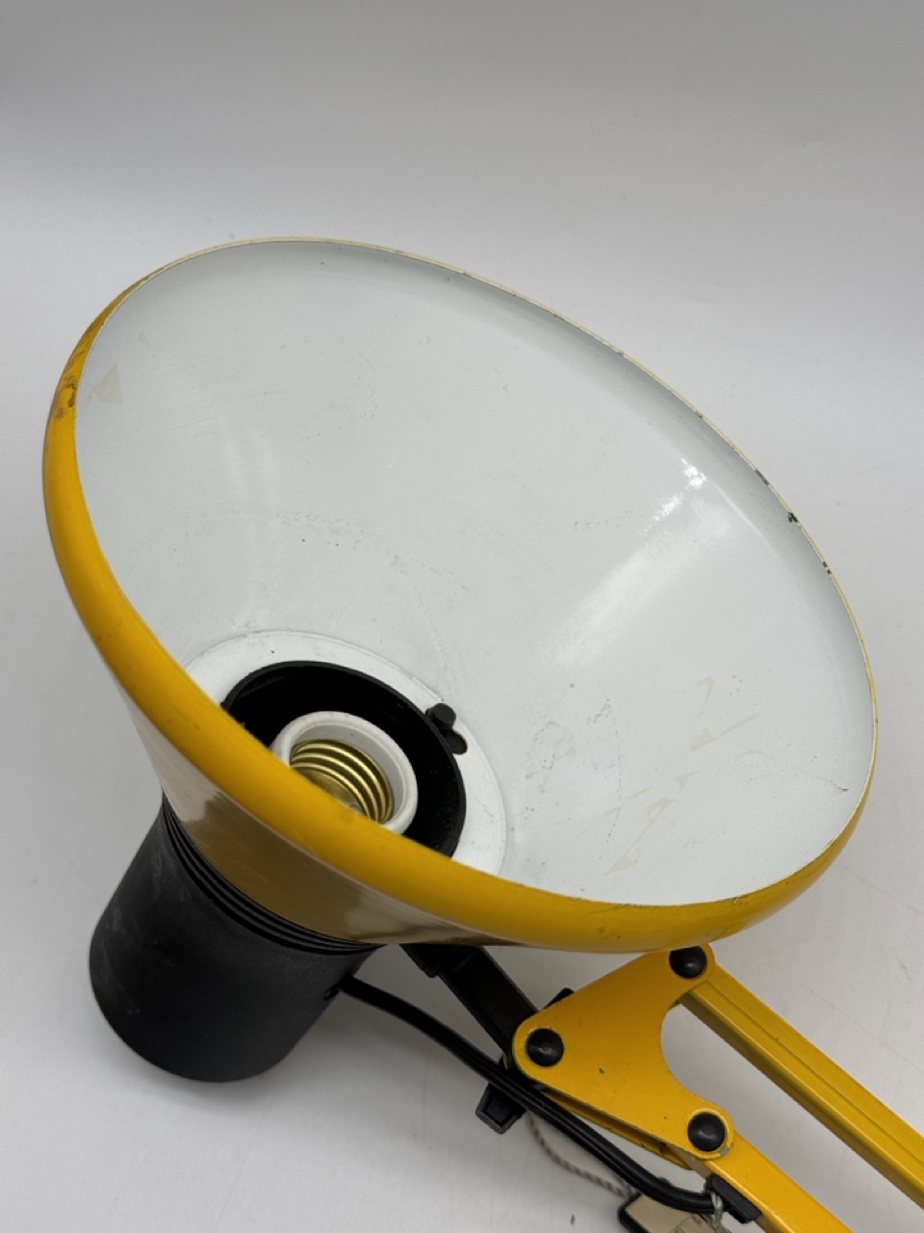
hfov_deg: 30.3
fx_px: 1708
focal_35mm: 48
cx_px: 462
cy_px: 616
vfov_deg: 39.7
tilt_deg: -64.5
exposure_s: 1/876
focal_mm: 6.76
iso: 64
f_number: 1.78
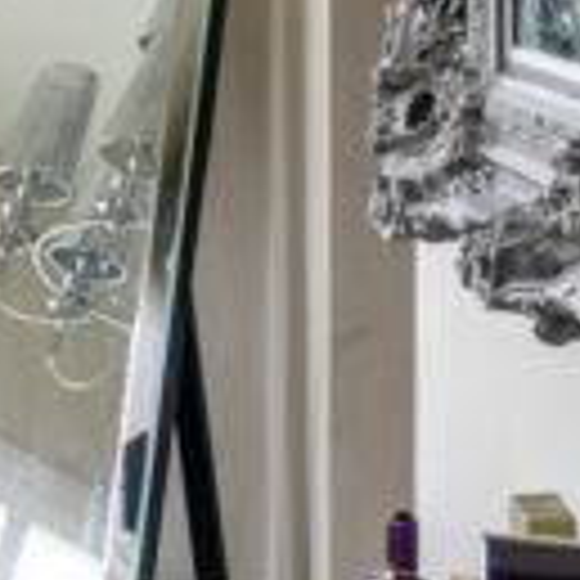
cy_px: -79
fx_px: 3109
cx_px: -1169
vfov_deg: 10.5
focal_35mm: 164
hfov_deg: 8.8
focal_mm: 24
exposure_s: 1/3
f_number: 8
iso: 200
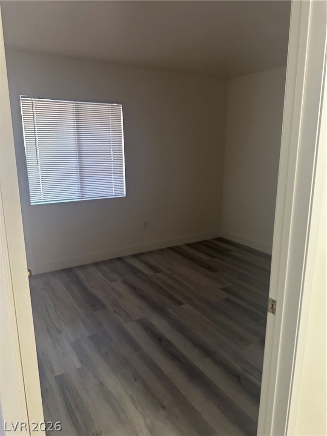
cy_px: 218
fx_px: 302
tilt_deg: -10.1
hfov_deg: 56.8
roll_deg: +0.1
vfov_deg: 71.6
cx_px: 164
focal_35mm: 24
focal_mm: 6.86
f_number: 1.78
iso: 500
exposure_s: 1/60
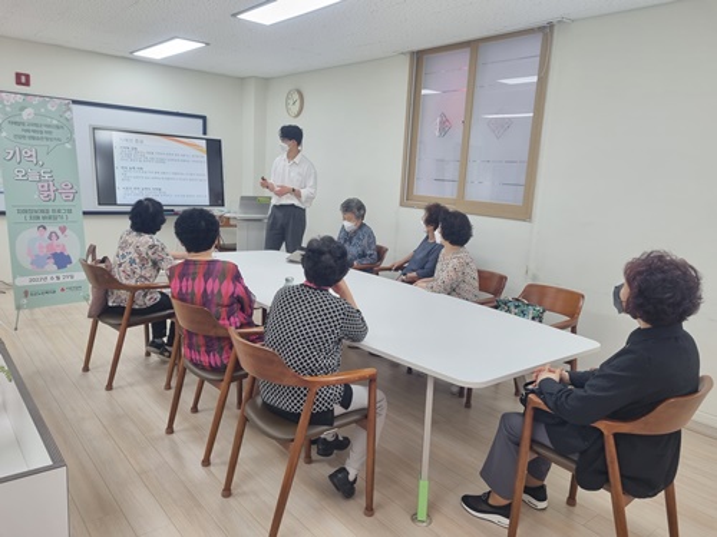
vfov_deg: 53.1
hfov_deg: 67.3
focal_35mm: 26
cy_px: 268
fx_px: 539
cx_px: 358
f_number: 1.8
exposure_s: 1/120
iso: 200
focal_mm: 5.4
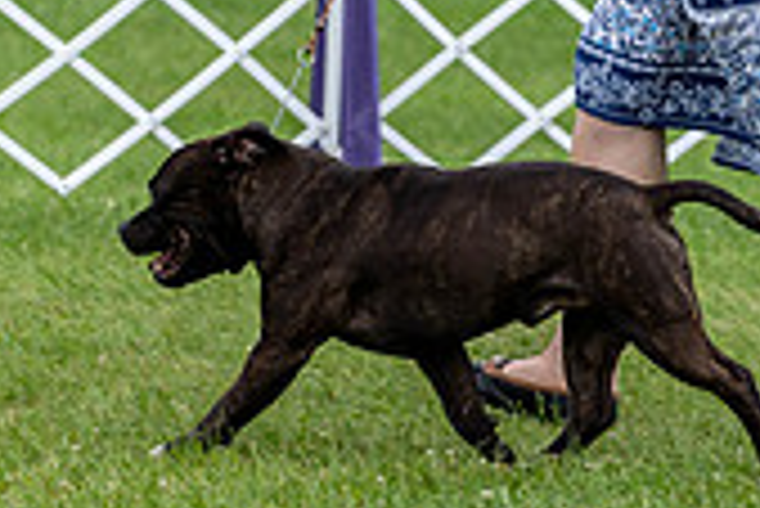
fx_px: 9952
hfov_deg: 4.4
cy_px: -285
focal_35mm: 471
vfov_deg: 2.9
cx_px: 288
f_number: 5.6
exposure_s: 1/400
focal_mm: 137
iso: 160
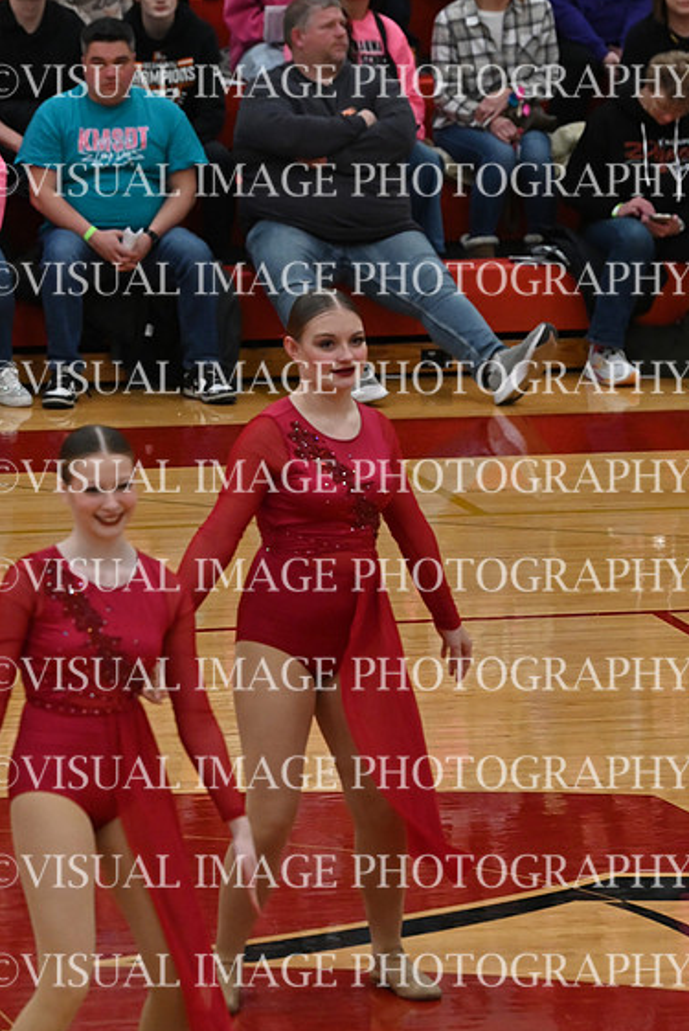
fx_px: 7994
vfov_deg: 7.4
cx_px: 339
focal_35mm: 279
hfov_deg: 4.9
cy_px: 526
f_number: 4
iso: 5000
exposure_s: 1/400
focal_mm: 180
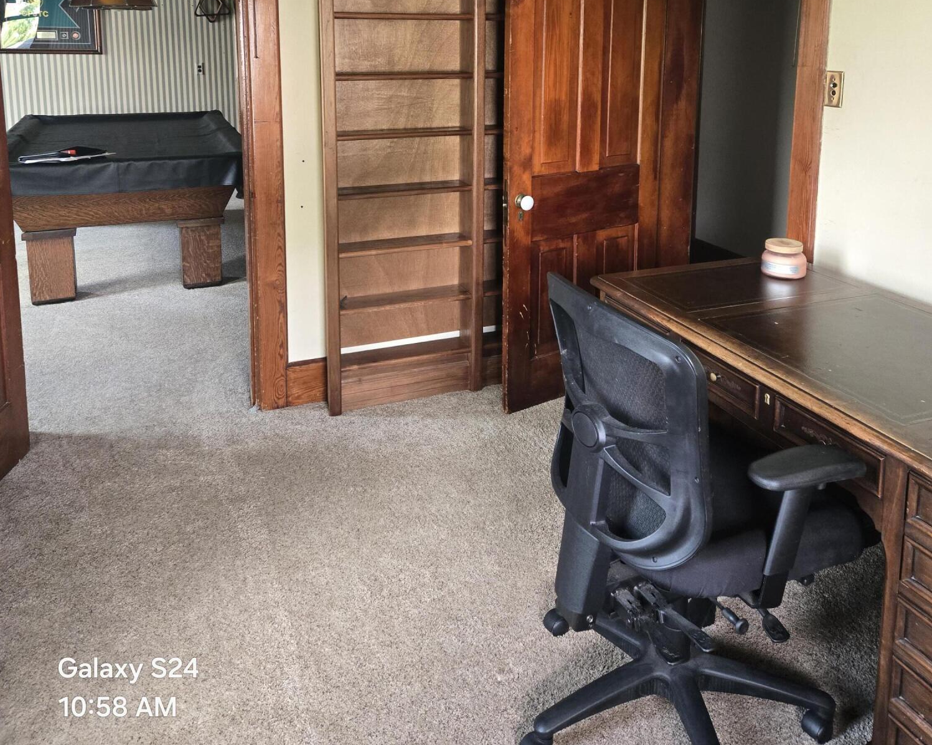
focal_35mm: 30
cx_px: 466
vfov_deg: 46.1
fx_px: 827
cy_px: 155
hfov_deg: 58.8
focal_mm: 5.4
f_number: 1.8
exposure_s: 1/120
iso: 500
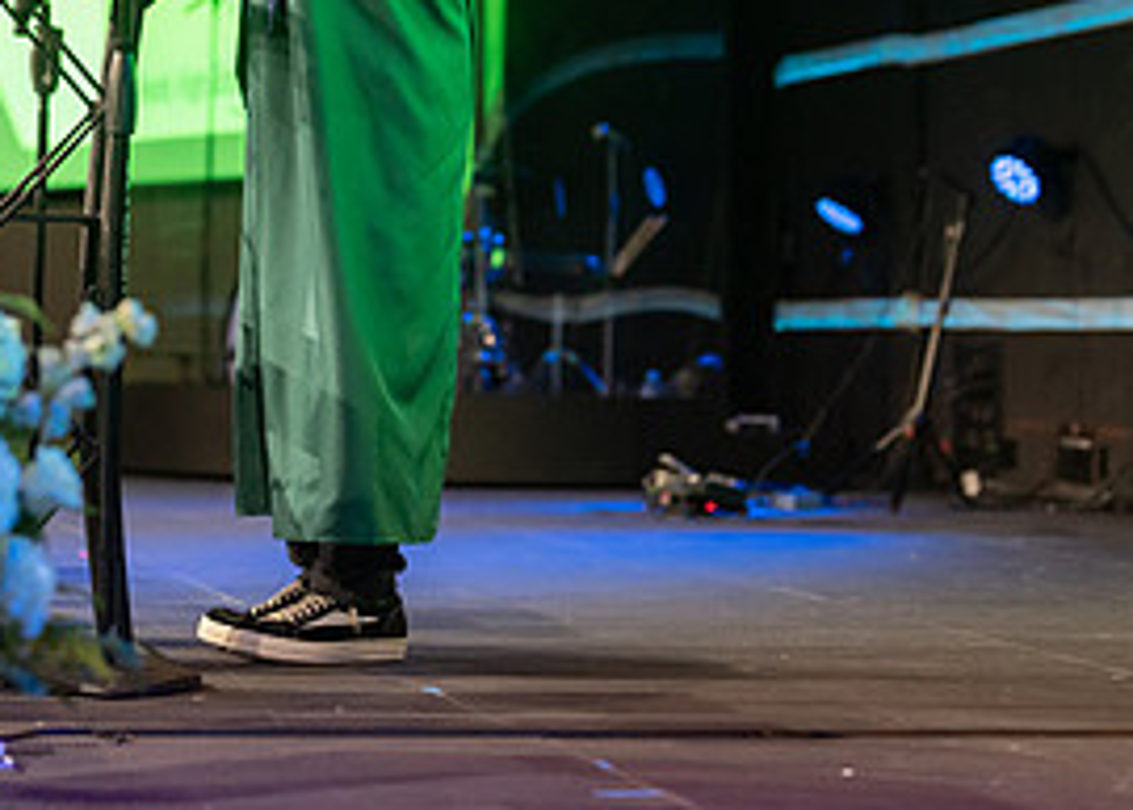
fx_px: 3669
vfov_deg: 12.4
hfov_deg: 17.5
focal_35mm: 114
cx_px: 315
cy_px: -17
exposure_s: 1/500
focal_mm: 50
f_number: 1.6
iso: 1000
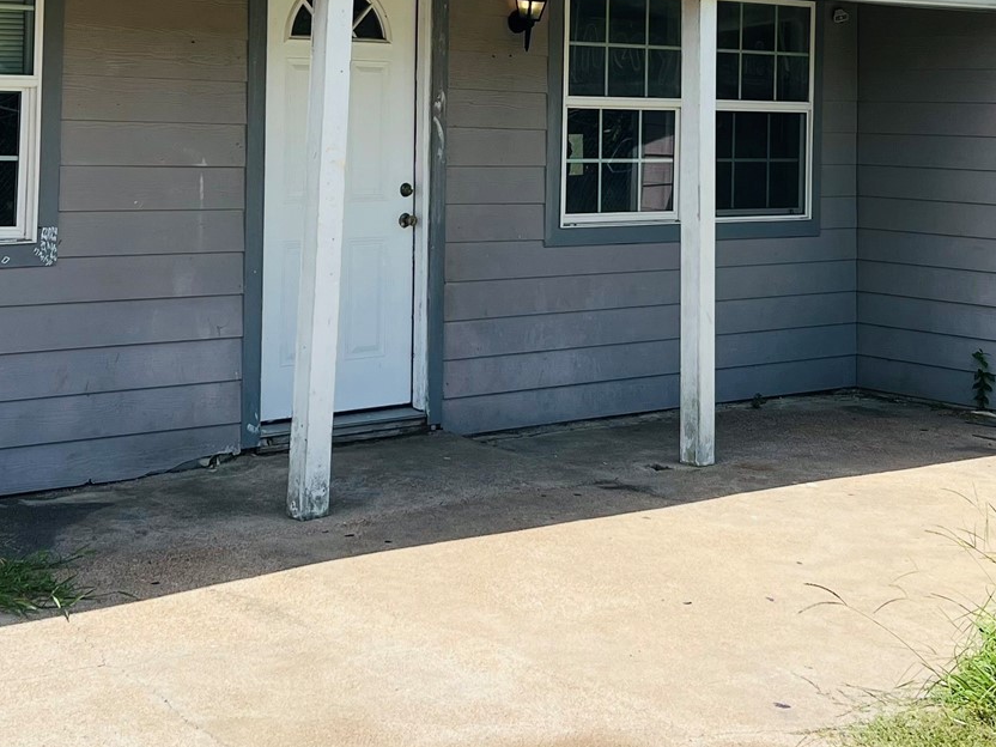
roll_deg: -1.1
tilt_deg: +1.4
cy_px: 66
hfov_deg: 30.3
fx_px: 1841
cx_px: 460
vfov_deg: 22.3
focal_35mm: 64
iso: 50
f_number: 1.5
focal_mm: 5.7
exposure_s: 1/4274
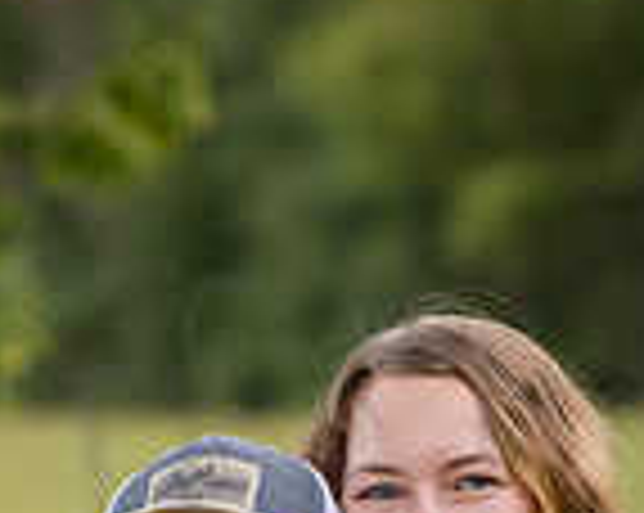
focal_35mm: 370
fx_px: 7043
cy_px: 873
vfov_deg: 4.1
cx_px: 302
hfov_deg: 5.2
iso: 400
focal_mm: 125
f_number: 4.5
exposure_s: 1/400
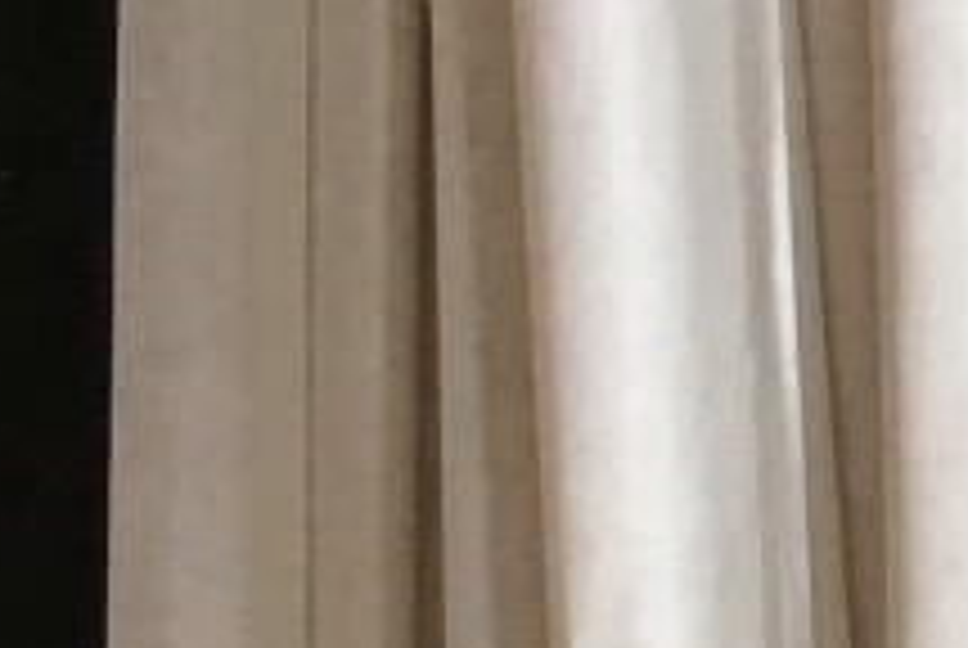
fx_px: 5654
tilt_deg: -84.8
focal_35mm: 210
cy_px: 614
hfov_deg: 8.7
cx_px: 2440
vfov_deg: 6.5
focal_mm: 4.15
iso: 50
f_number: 2.2
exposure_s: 1/33
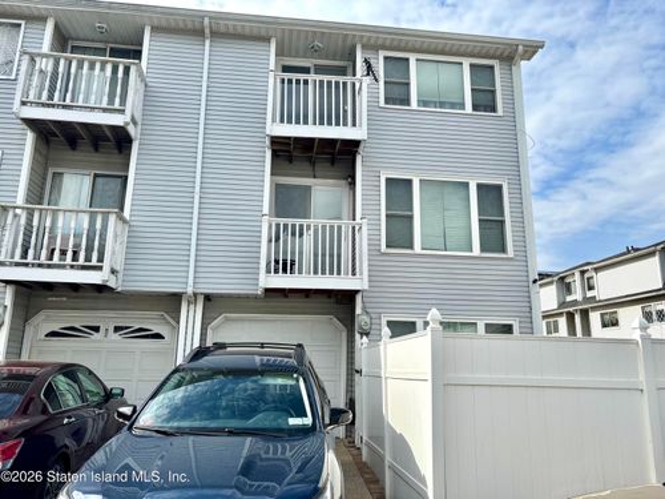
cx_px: 332
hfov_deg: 67.3
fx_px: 499
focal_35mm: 26
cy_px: 250
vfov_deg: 53.1
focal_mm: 5.96
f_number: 1.6
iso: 50
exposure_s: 1/3125
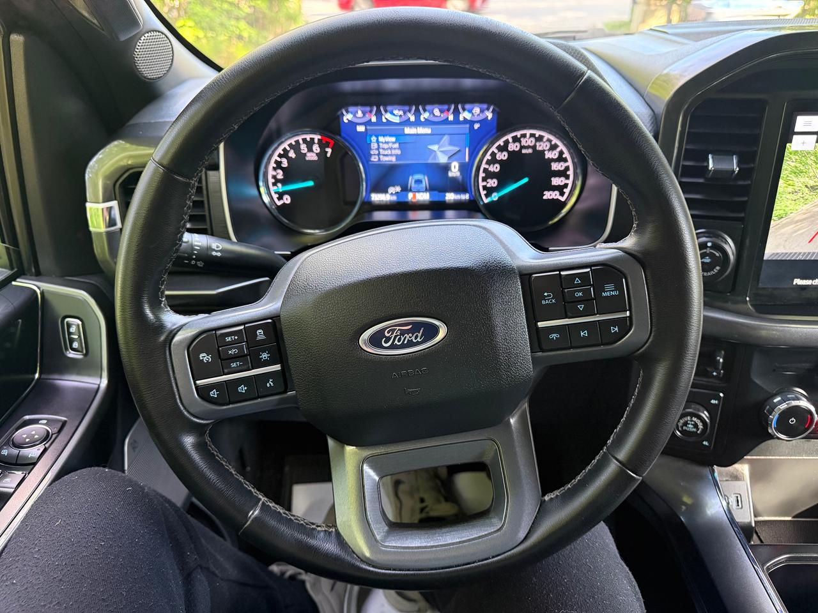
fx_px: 567
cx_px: 409
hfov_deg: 71.6
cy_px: 306
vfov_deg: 56.8
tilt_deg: -29.4
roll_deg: -0.6
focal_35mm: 24
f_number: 1.78
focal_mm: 6.76
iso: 500
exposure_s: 1/60
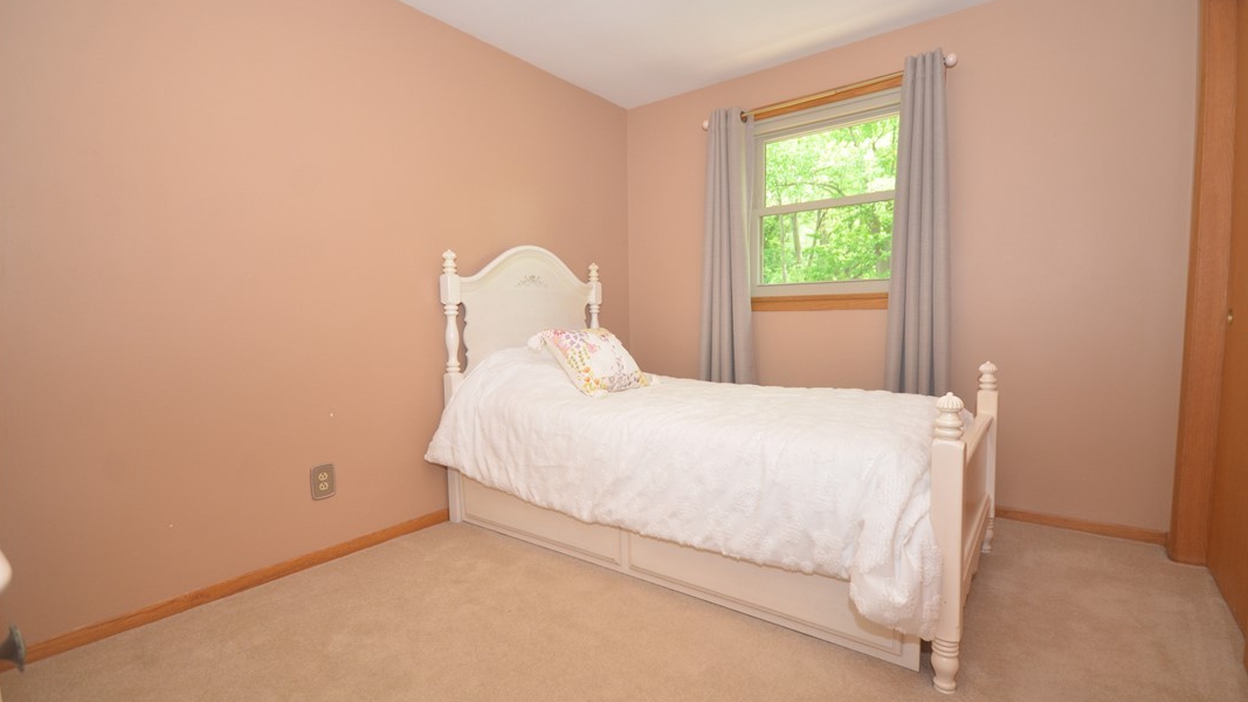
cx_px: 630
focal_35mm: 16
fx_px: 529
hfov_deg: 99.4
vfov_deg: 67.1
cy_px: 342
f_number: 4
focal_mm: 10
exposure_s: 1/60
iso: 800
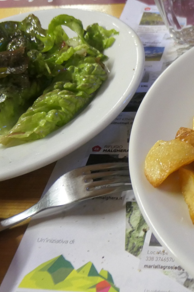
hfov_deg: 26.1
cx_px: 208
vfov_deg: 40.9
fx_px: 388
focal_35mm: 48
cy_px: 116
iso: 1600
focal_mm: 8.8
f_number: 3.3
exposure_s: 1/60
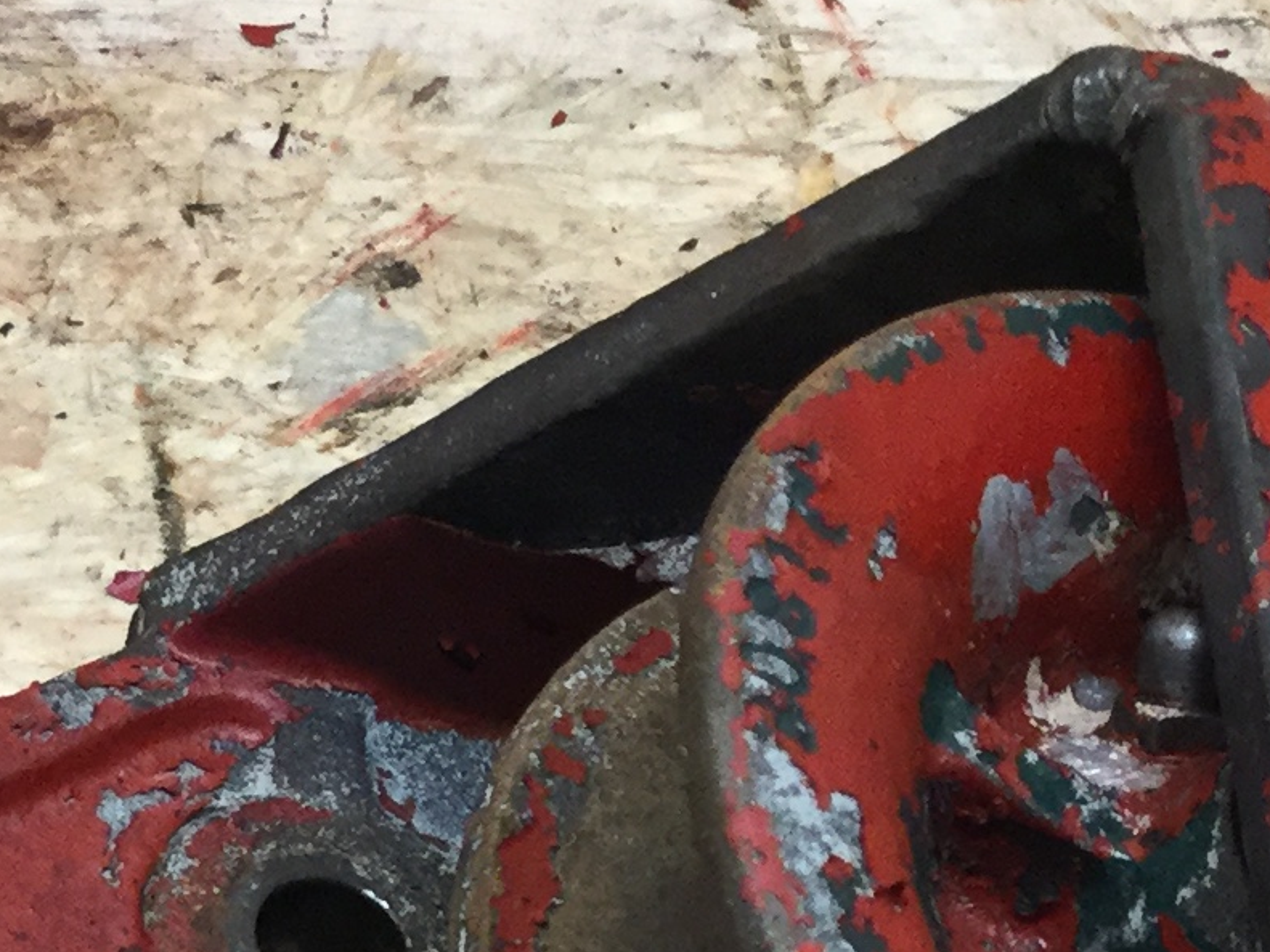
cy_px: 1076
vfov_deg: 11.4
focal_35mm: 128
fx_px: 4695
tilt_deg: -54.2
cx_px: 710
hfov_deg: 15.4
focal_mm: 3.3
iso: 100
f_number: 2.4
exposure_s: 1/33
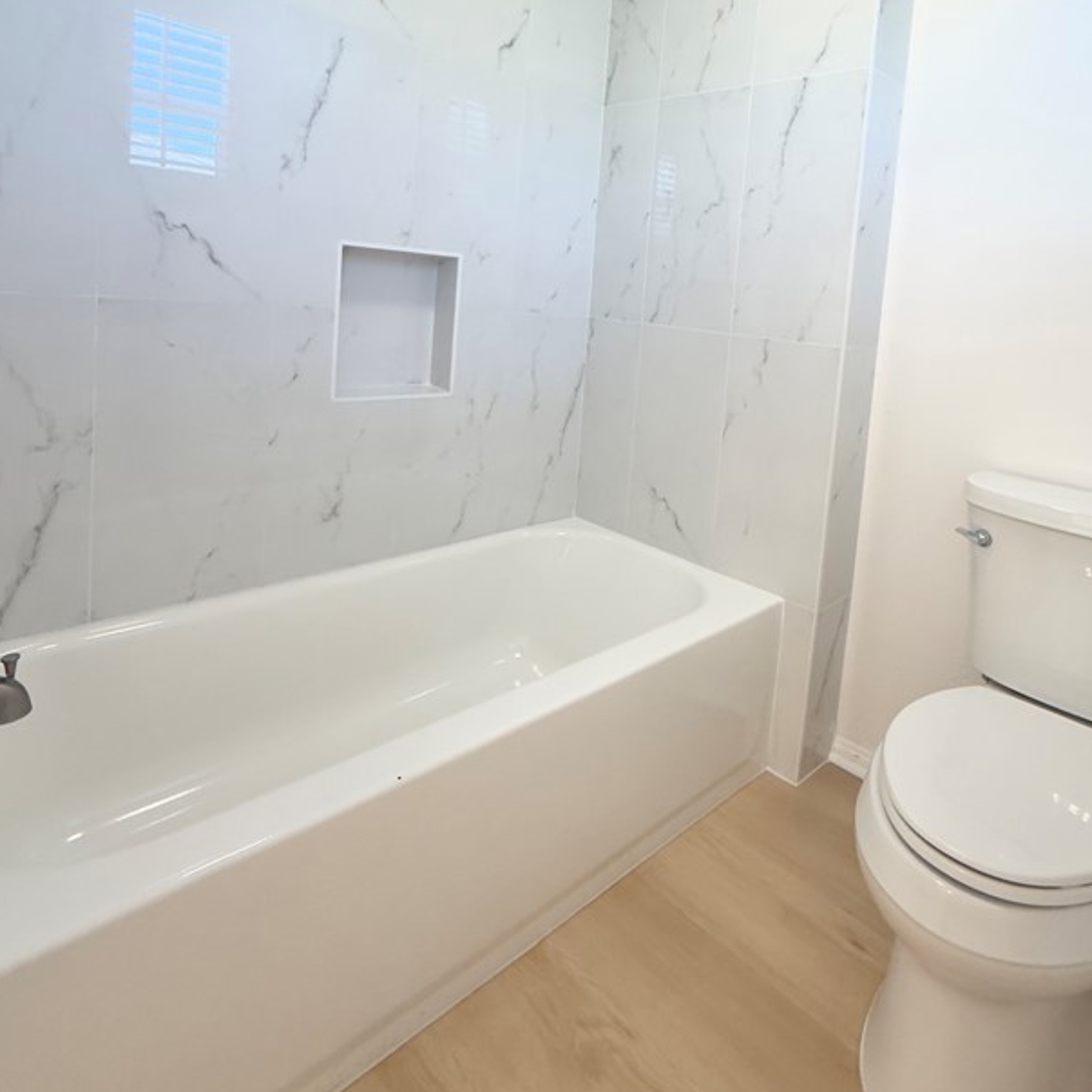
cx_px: 641
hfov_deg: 71.6
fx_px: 749
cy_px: 355
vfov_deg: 69.9
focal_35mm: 21
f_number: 2.2
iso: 200
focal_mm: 2.22
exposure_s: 1/120
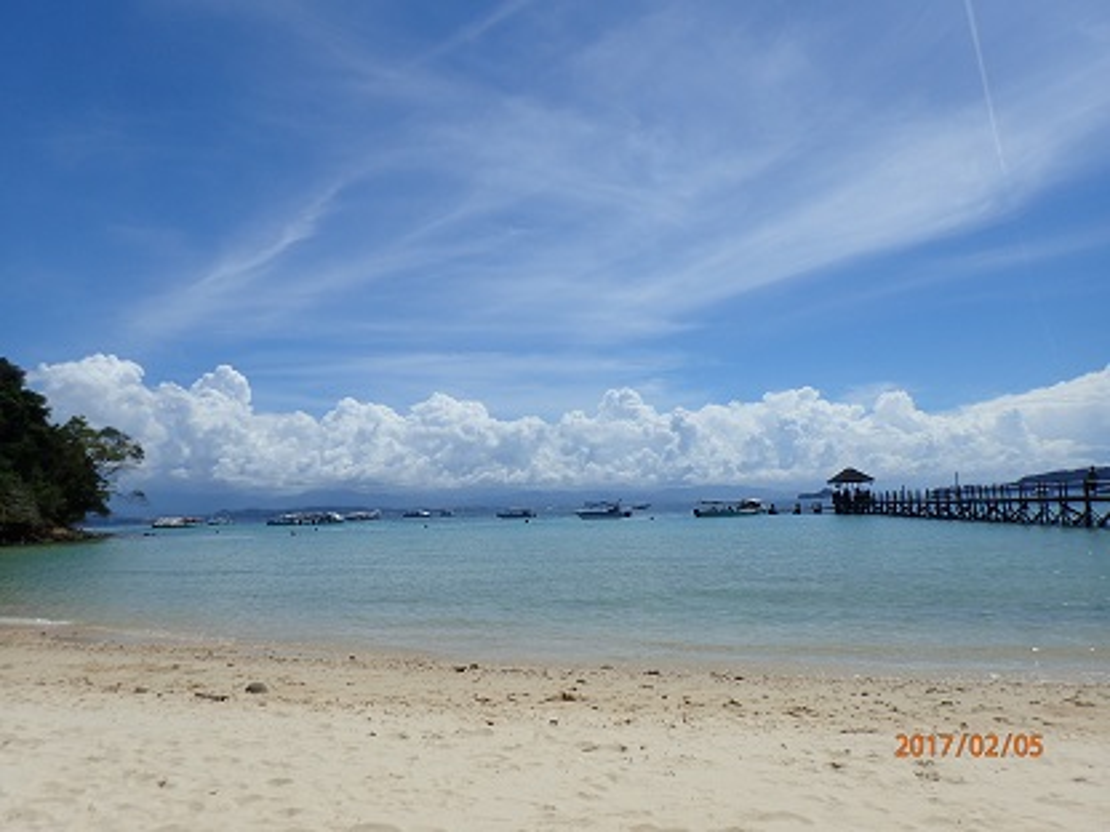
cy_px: 416
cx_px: 555
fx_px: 802
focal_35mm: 25
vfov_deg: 54.9
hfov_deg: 69.4
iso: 100
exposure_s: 1/500
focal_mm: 4.5
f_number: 8
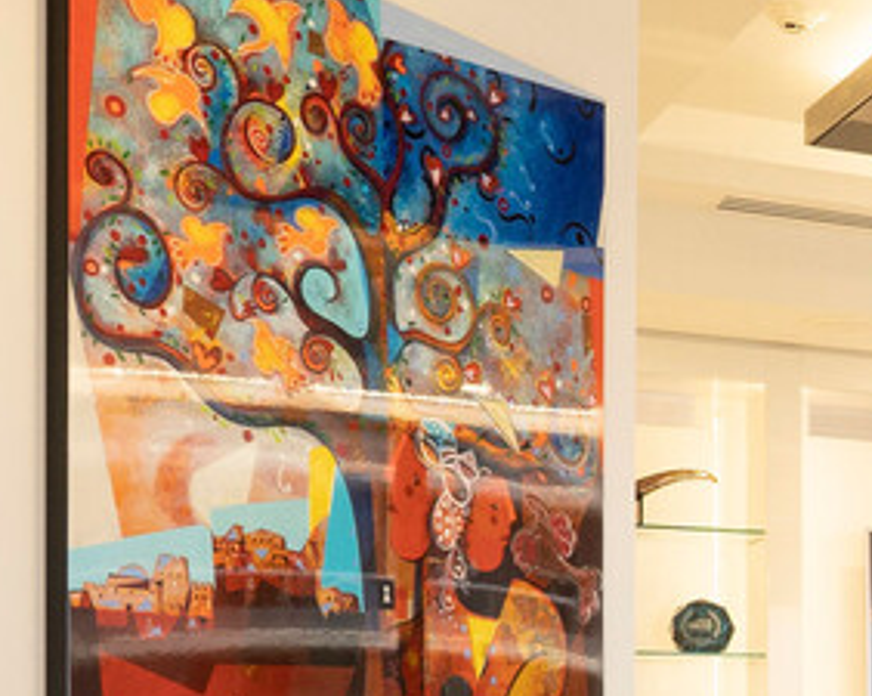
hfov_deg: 14.9
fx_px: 2243
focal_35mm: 87
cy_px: 750
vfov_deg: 17.1
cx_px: 2022
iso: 1000
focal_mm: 18
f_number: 9
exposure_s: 1/30
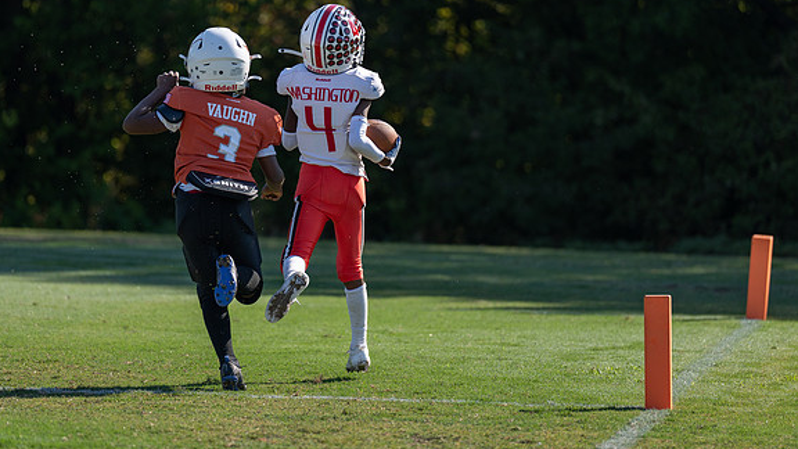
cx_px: 330
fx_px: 6327
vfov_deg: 4.1
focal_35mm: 299
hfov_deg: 7.2
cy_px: 155
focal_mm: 200
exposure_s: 1/1600
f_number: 2.8
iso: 100
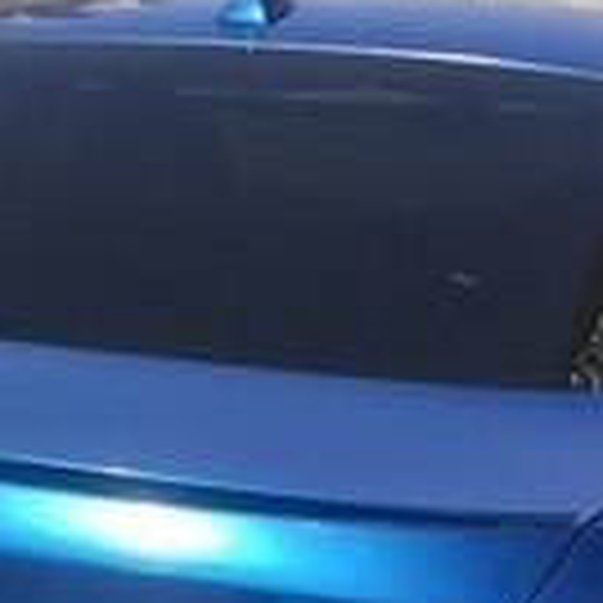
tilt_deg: -19.5
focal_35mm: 95
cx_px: -176
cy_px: 702
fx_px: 1872
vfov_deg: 17.5
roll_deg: -1.7
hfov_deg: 17.2
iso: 32
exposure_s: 1/1412
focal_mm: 4.15
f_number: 2.2
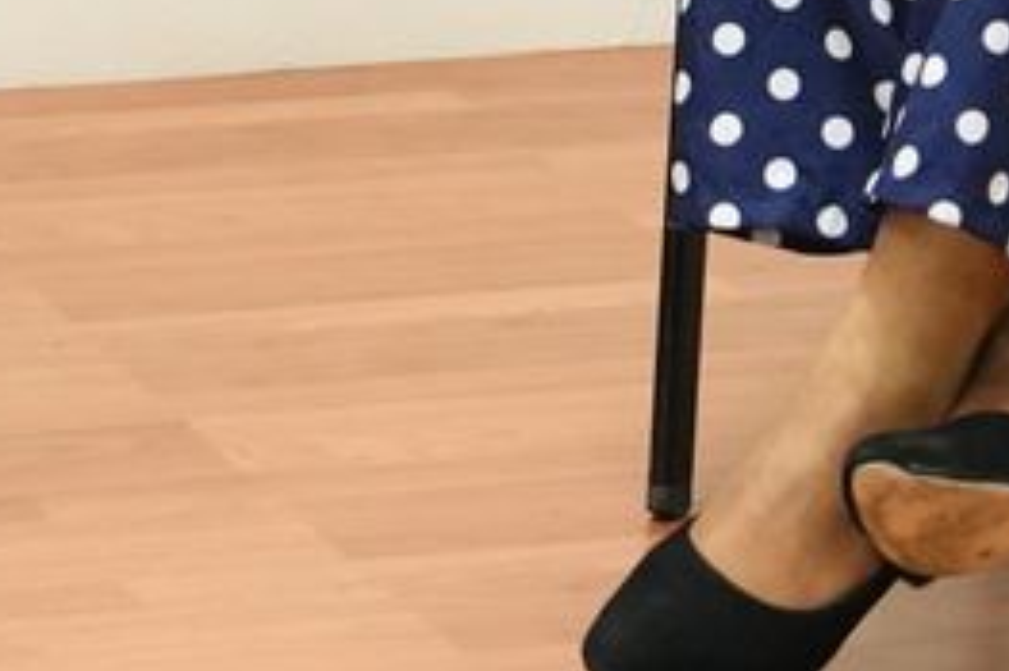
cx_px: -176
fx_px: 6750
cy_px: -798
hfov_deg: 8.5
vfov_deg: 5.5
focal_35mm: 241
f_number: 2.8
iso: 2000
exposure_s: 1/100
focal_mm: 37
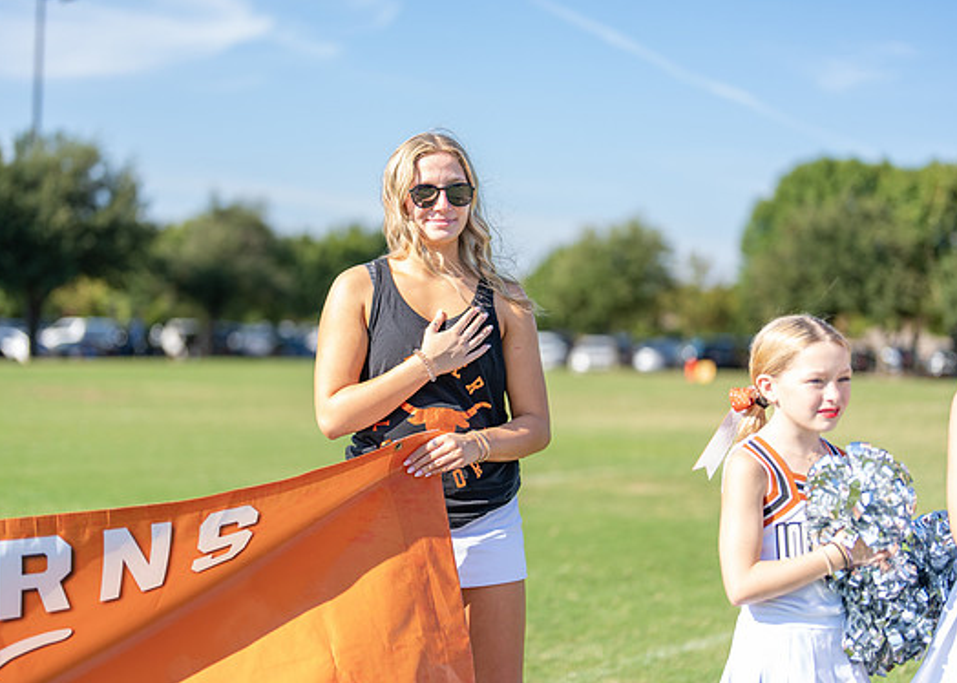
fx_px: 1576
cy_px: 374
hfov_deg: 33.8
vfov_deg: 24.4
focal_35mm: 58
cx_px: 446
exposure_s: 1/2500
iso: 100
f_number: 1.2
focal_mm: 50
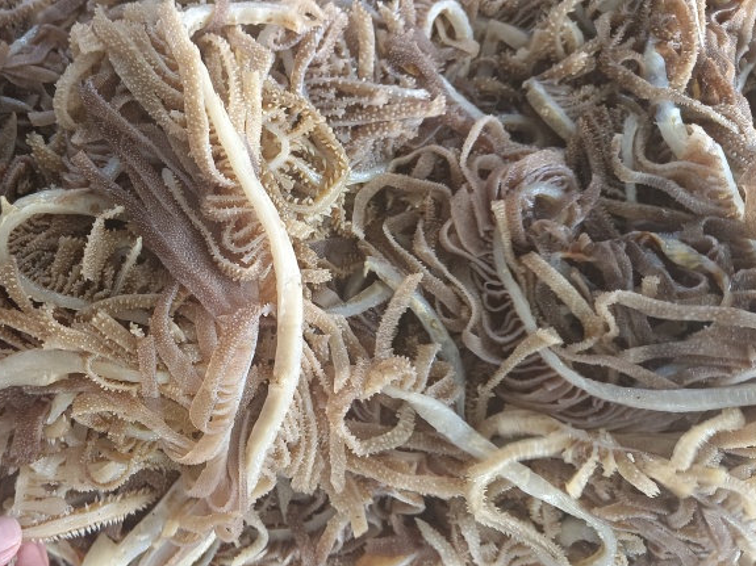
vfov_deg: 44.1
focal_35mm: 32
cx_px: 235
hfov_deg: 55.3
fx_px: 699
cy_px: 289
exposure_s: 1/50
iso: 2353
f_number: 1.88
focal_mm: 5.59
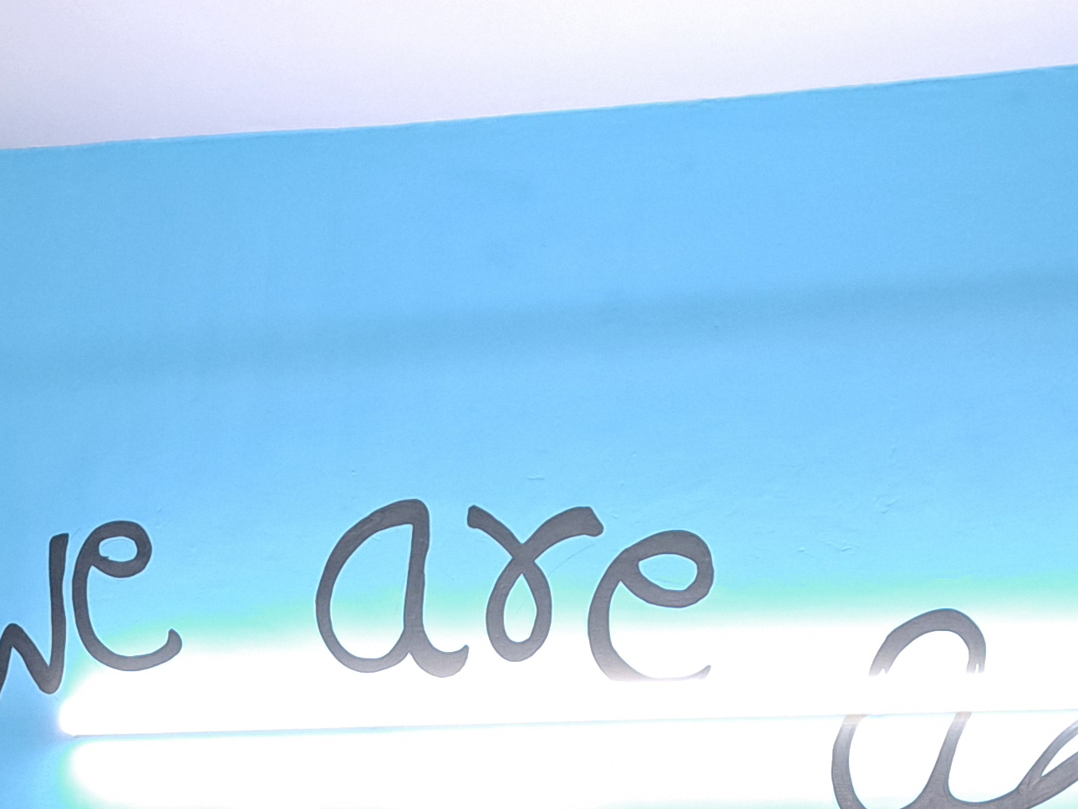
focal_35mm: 86
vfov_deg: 15.1
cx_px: 269
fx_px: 2679
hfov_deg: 22.5
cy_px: 1416
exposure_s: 1/50
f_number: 1.8
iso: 160
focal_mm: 5.23
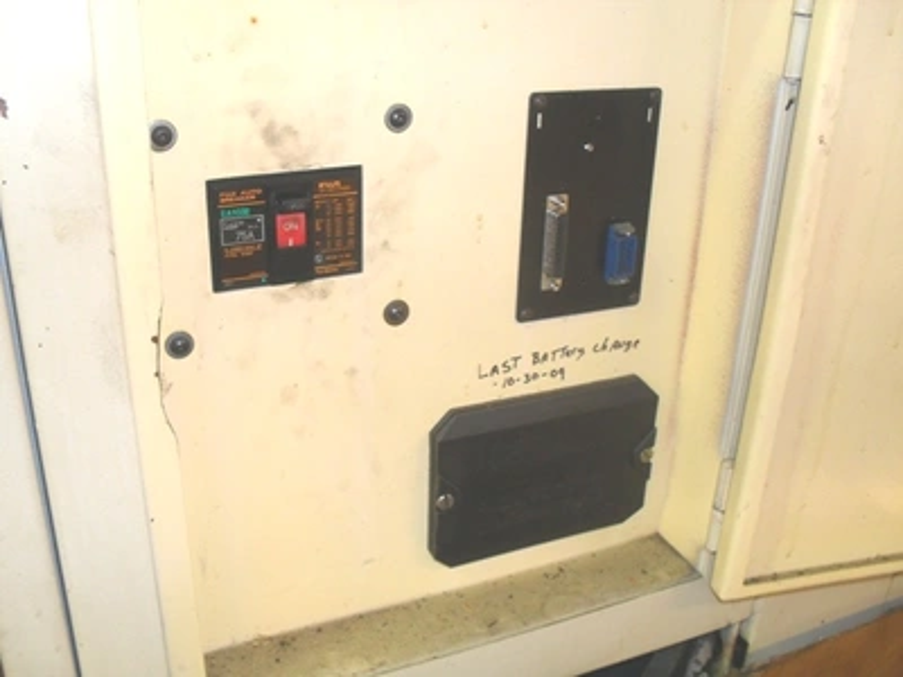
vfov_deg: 40.7
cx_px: 452
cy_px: 338
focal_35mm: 35
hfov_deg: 52.6
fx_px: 913
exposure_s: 1/45
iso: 200
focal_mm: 6.3
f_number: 3.2
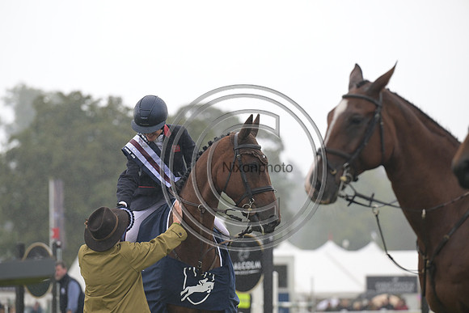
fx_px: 2606
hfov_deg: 10.3
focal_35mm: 200
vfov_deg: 6.9
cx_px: 234
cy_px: 156
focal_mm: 200
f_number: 4.5
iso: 1250
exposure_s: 1/1250
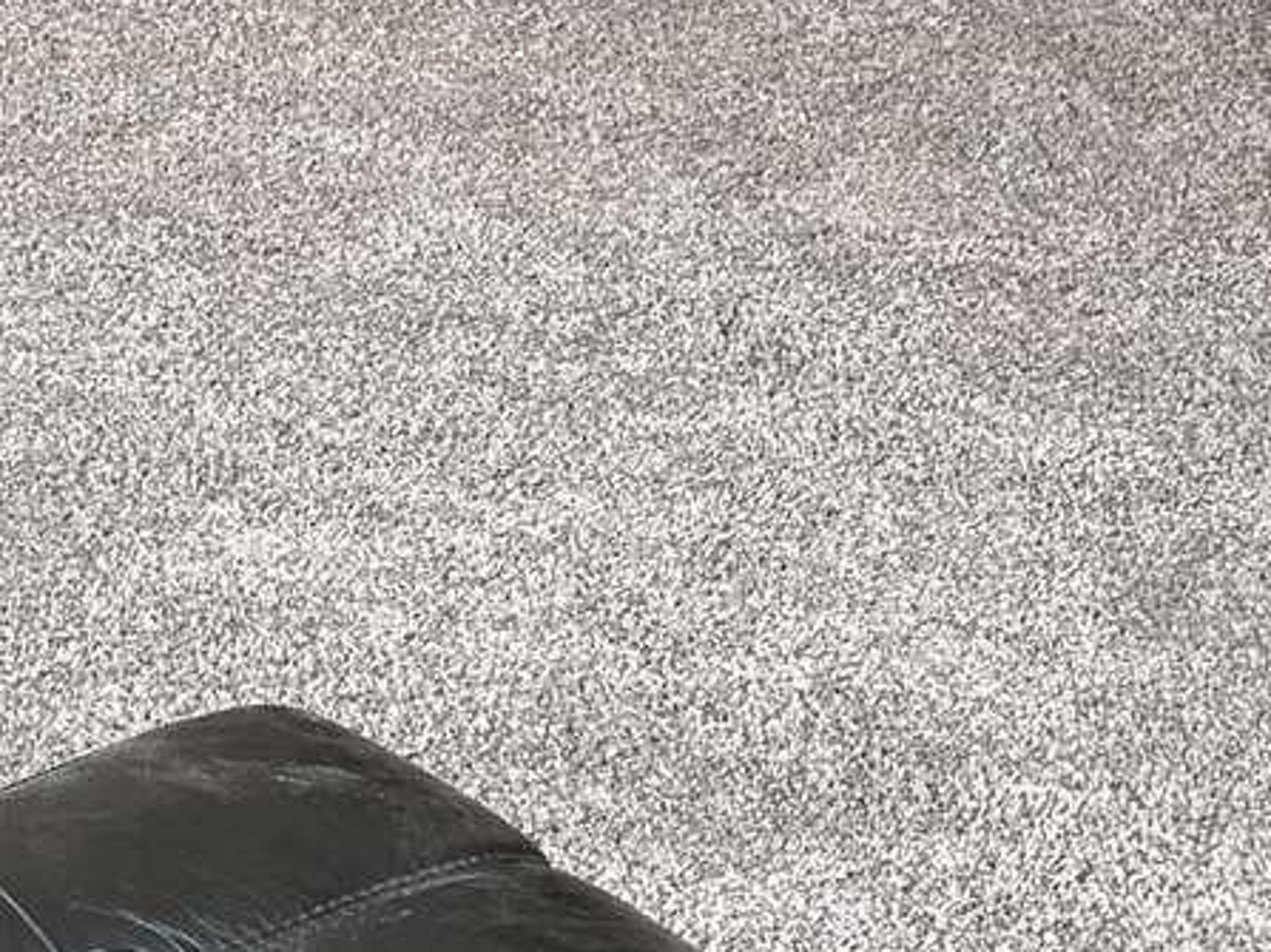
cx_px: -94
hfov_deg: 11.8
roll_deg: -1.1
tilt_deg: -14.6
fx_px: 6057
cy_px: -469
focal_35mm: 165
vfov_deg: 8.8
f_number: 1.78
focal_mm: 6.76
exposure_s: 1/121
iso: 160
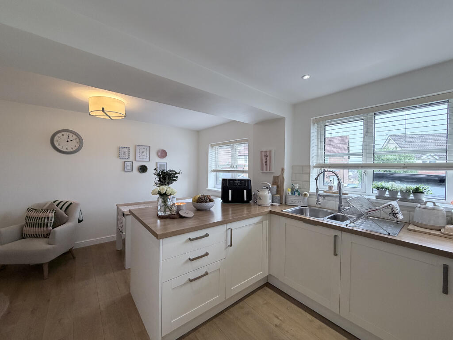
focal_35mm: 14
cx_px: 226
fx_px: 183
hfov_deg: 102.1
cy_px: 170
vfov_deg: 85.7
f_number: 2.2
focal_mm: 2.22
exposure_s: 1/100
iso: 160
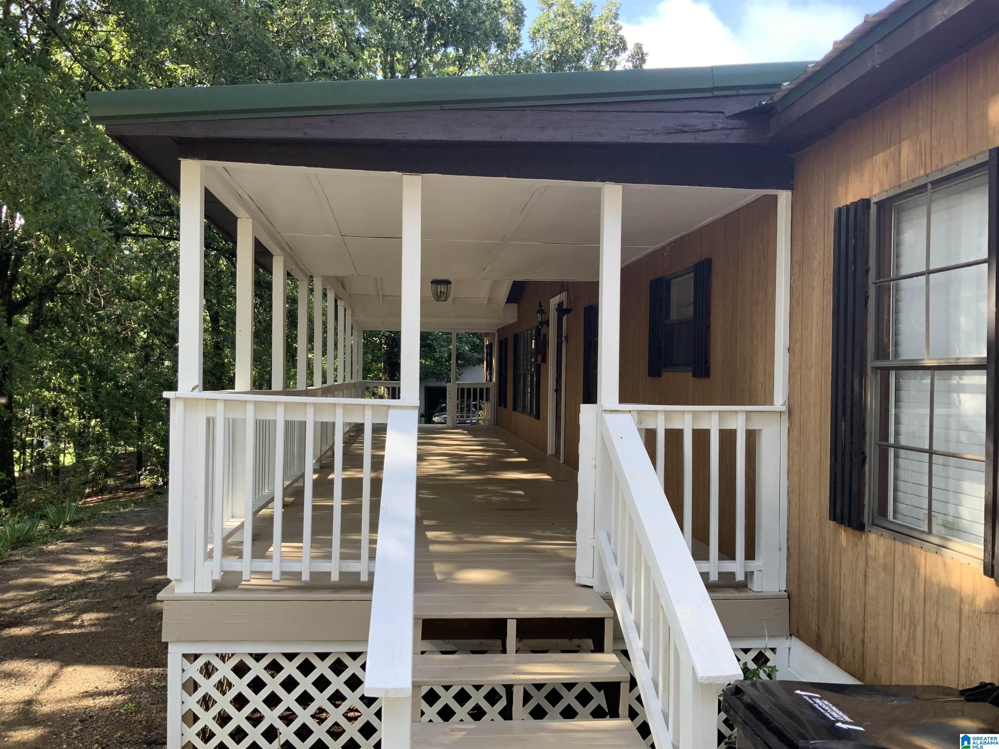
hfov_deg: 61.7
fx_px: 837
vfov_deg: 48.2
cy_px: 374
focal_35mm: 29
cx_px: 500
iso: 16
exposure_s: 1/122
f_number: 1.8
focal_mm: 3
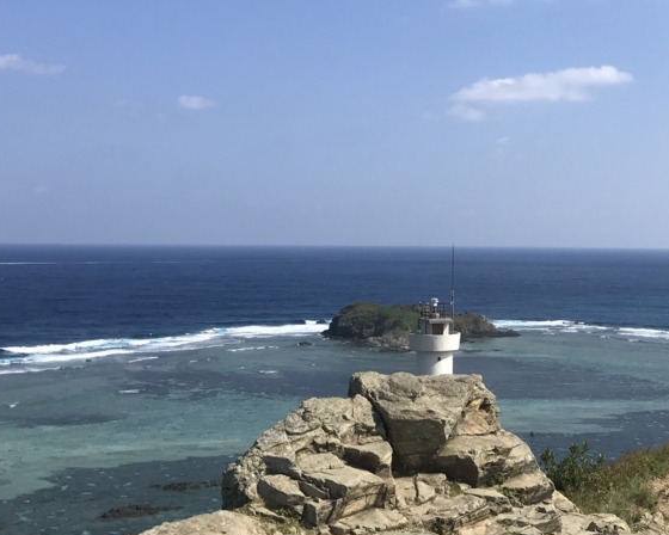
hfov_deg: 36.9
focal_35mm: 50
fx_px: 990
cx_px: 448
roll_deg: -0.2
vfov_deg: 30.2
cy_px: 228
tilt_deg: +0.5
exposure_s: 1/3425
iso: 20
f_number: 1.8
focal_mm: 3.99
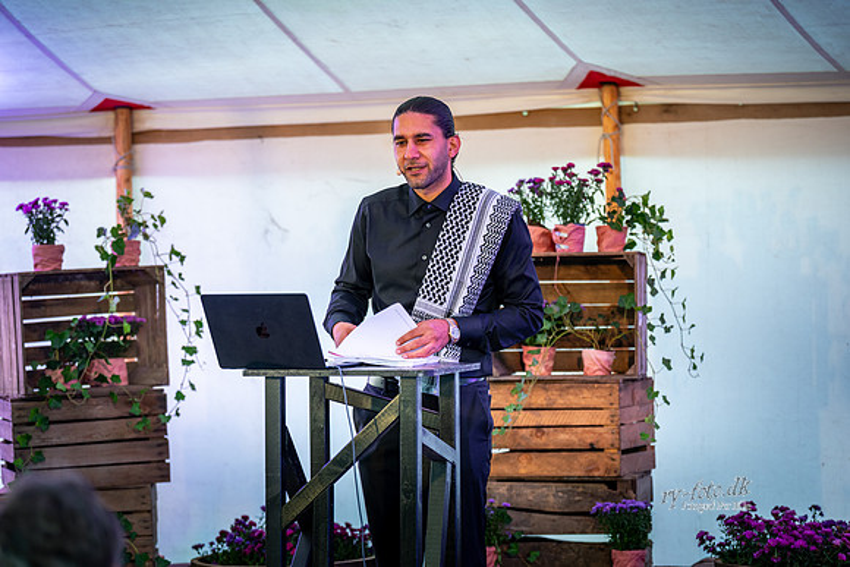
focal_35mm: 115
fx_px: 2716
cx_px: 425
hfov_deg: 17.8
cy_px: 284
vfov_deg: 11.9
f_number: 2.8
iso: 640
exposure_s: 1/125
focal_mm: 115
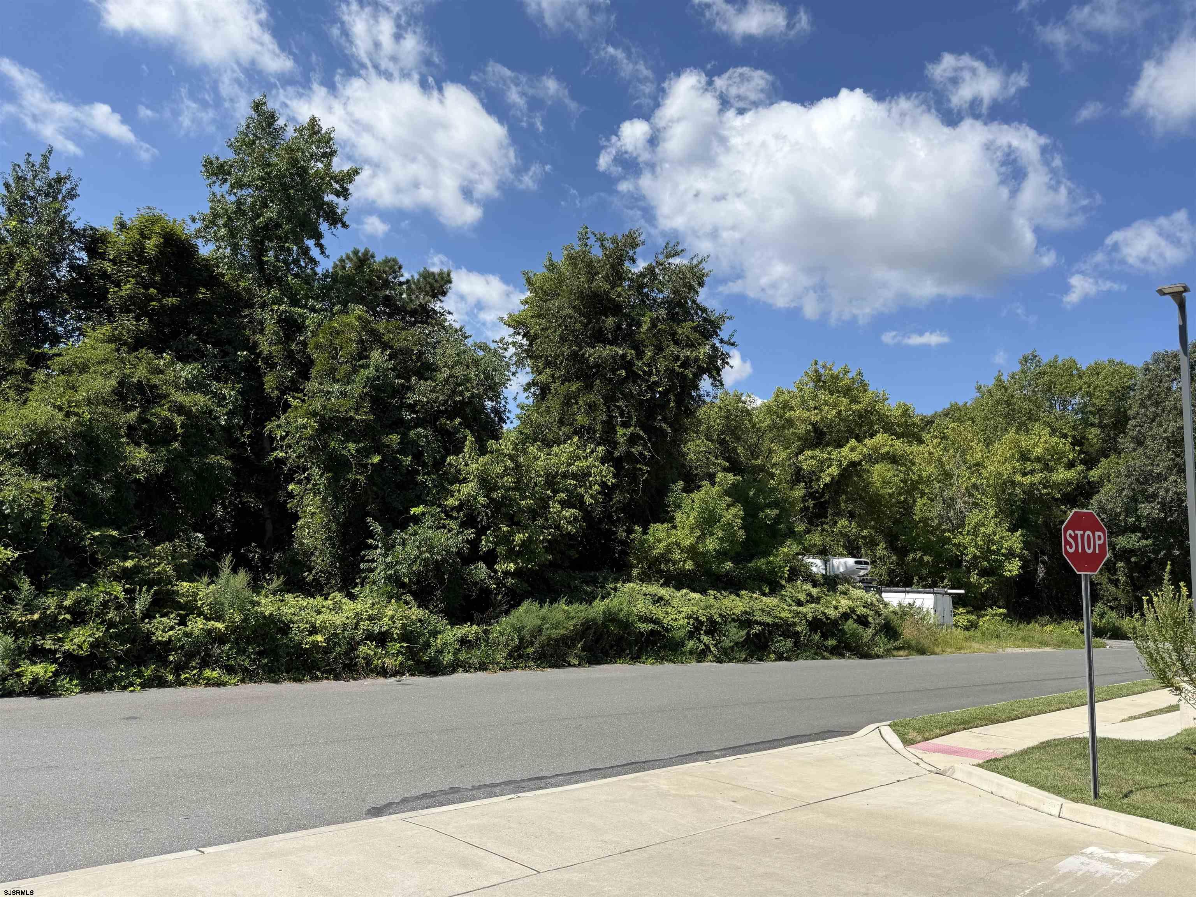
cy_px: 448
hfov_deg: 71.6
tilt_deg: +10.2
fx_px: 829
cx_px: 598
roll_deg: -0.9
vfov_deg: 56.8
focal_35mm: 24
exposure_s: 1/3953
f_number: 1.78
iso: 80
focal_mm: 6.76
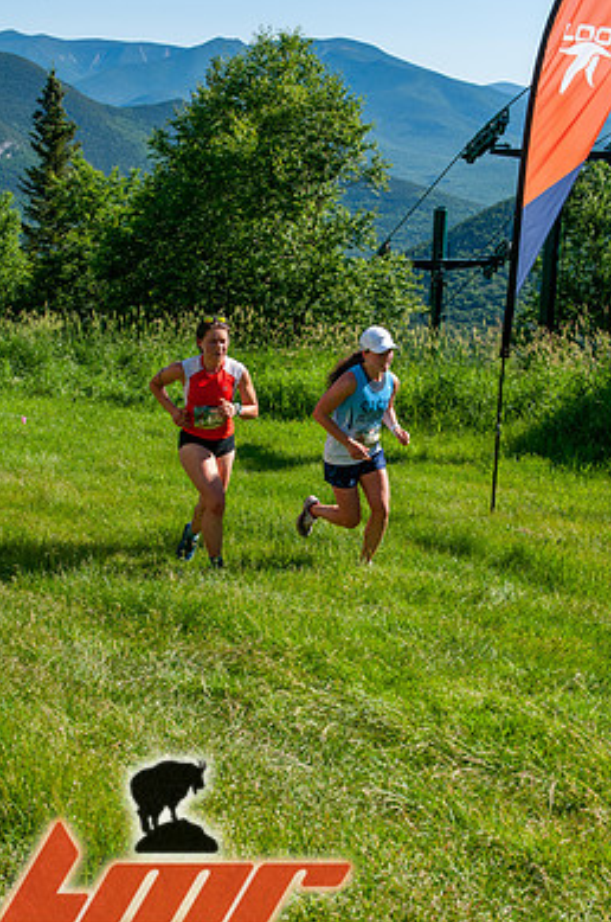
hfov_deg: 22.9
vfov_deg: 34.0
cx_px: 311
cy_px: 491
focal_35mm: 59
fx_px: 1507
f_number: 8
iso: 200
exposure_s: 1/400
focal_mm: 34
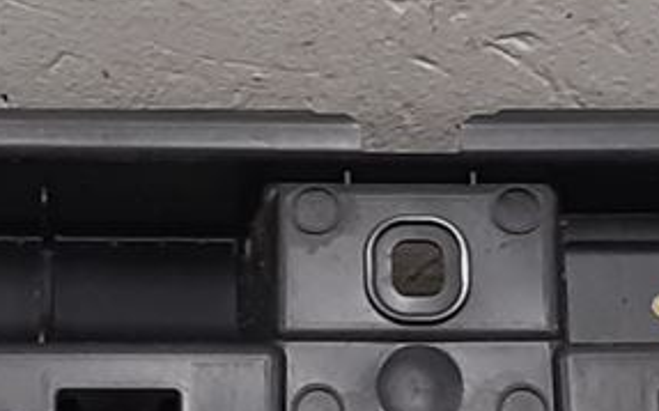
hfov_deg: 10.6
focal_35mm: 197
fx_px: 3536
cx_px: 356
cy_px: 202
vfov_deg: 6.7
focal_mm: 3.93
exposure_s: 1/50
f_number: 1.7
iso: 125
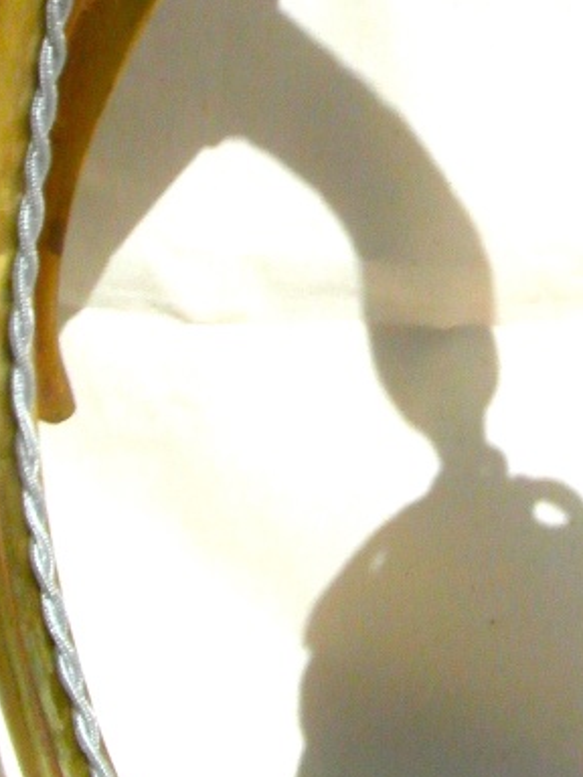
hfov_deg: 14.5
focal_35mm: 100
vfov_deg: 19.2
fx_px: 2246
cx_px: 607
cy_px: 45
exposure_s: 1/1500
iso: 80
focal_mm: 5.3
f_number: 5.6
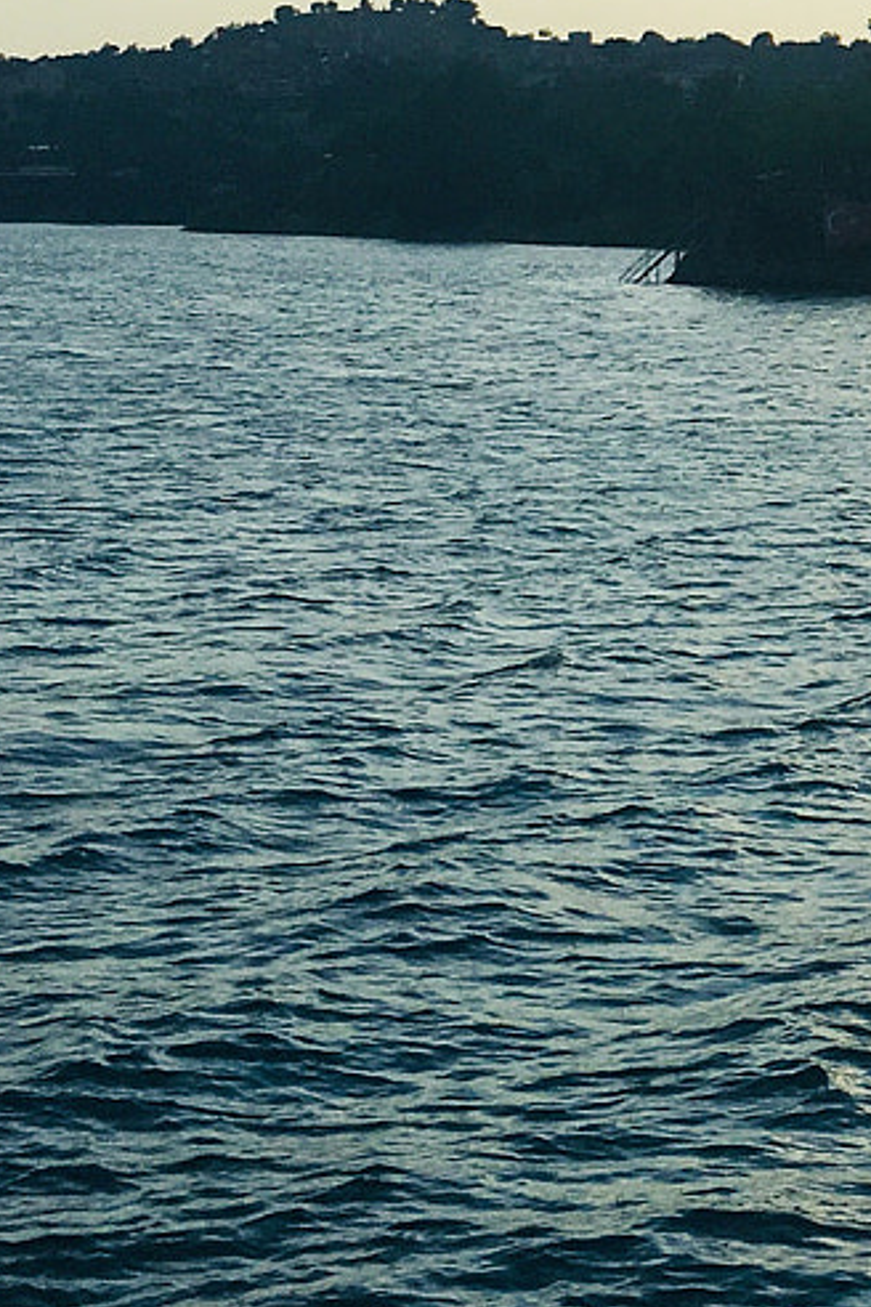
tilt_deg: +4.2
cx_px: 1429
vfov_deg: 20.1
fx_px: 3556
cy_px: -40
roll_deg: -0.5
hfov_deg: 13.0
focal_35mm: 98
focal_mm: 4.15
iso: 25
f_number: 2.2
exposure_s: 1/5128
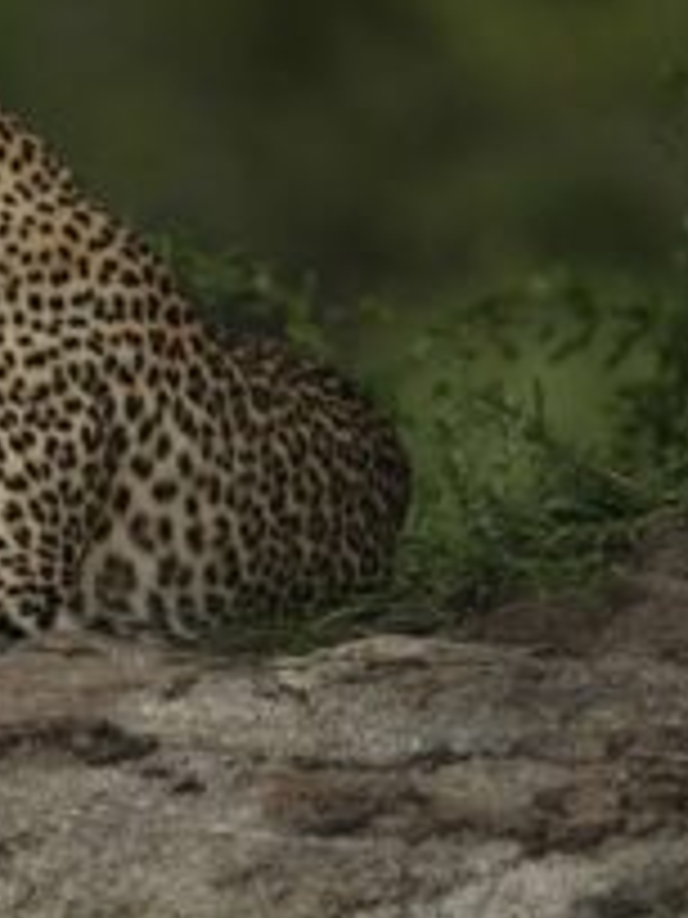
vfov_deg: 1.8
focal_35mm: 1087
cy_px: 349
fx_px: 28806
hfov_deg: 1.4
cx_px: -180
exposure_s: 1/1600
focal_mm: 576
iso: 1000
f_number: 6.3
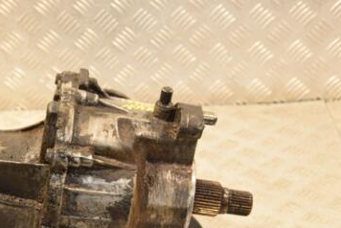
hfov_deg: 21.1
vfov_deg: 14.3
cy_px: 146
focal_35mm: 96
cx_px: 100
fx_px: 910
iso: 800
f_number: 5
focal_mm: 38
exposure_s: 1/200
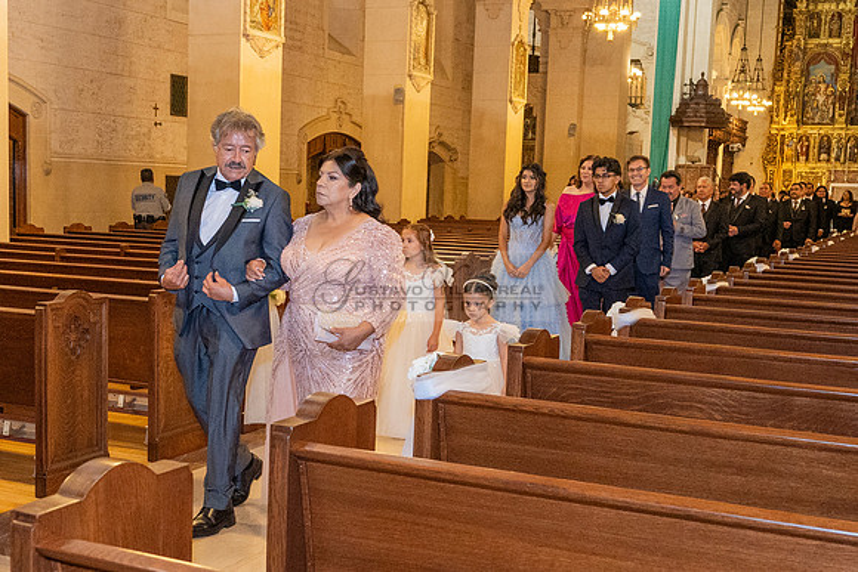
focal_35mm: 46
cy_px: 343
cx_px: 349
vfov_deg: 29.1
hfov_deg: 42.4
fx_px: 1100
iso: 800
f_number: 2.8
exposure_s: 1/125
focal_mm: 14
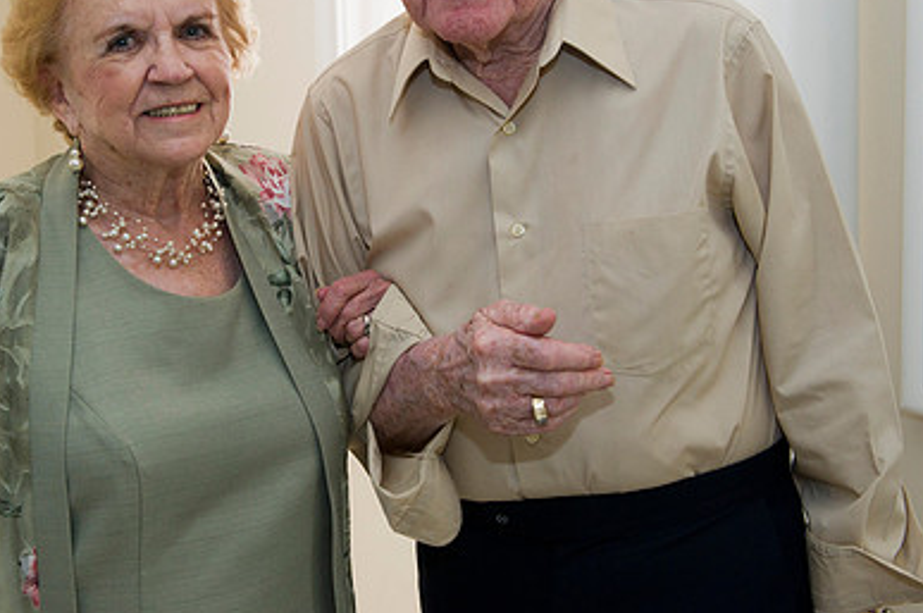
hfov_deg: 34.9
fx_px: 1460
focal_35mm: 57
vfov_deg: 23.6
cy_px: 196
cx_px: 339
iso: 1250
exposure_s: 1/60
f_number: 4
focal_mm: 38
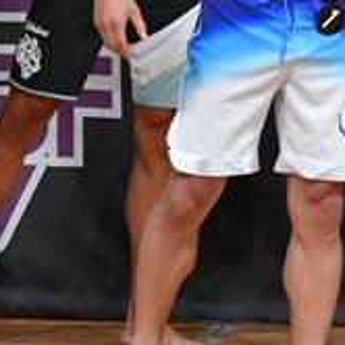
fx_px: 11377
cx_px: -72
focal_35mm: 1009
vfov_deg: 1.7
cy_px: 37
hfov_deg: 1.7
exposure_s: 1/400
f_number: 5.6
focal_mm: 170
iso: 8000
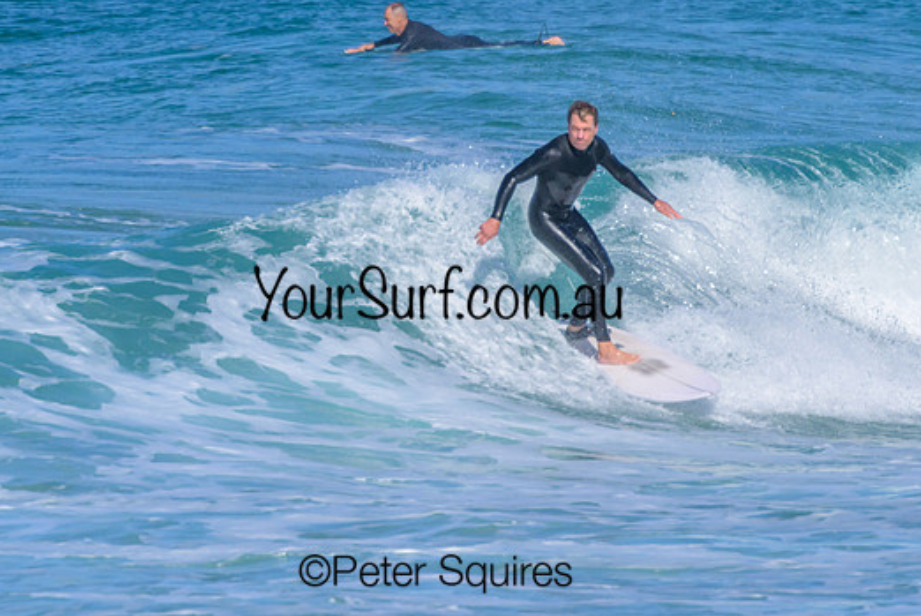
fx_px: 29189
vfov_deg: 1.2
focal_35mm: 1140
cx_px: 532
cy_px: 200
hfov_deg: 1.8
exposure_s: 1/2000
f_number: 11
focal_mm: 750
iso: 800
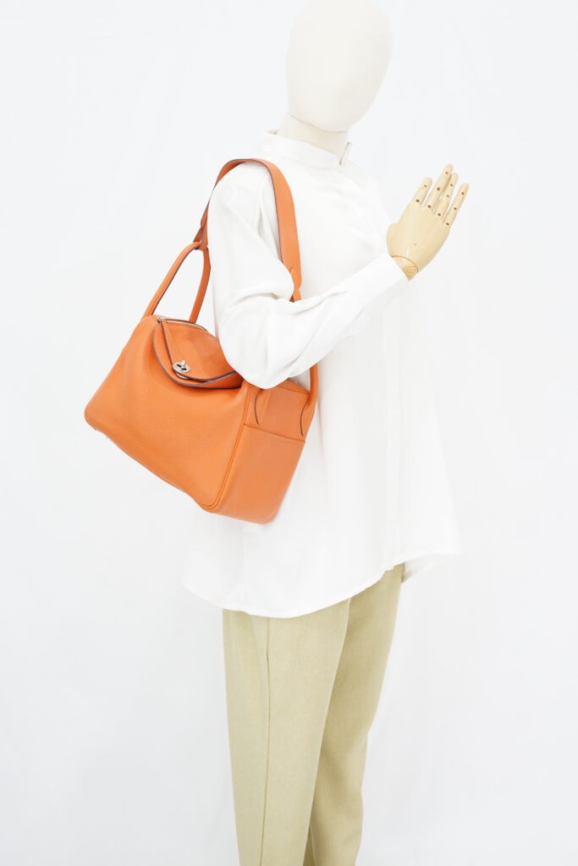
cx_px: 289
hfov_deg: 27.0
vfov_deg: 39.6
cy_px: 433
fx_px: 1204
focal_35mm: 50
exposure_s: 1/5
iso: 640
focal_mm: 50
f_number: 6.3
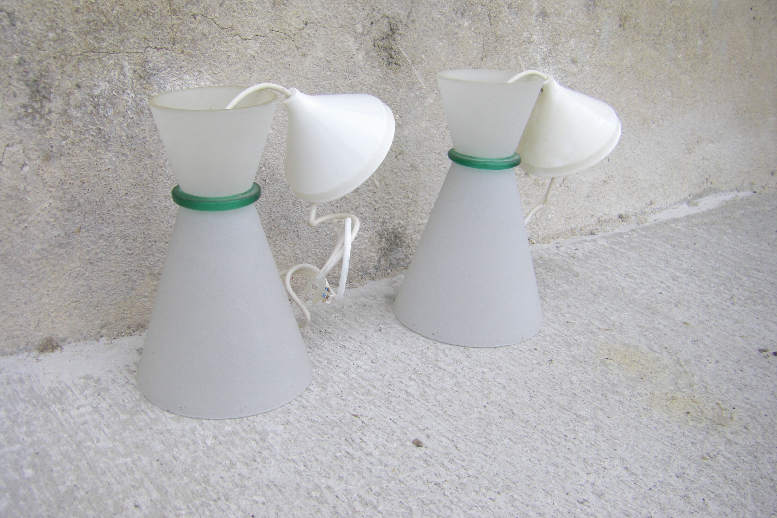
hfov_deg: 48.5
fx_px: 863
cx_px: 387
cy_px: 258
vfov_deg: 33.4
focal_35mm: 40
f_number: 3.5
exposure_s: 1/250
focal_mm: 6.3
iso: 64
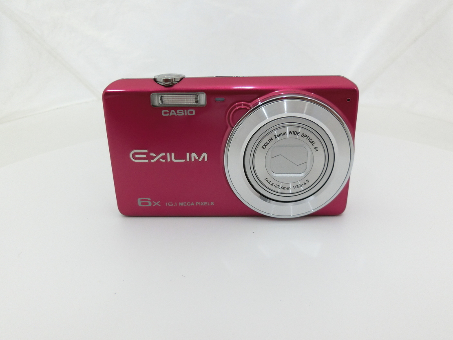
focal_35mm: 27
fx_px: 353
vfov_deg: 51.3
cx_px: 225
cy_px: 171
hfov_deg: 65.3
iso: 250
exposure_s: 1/125
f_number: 3.5
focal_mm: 4.5
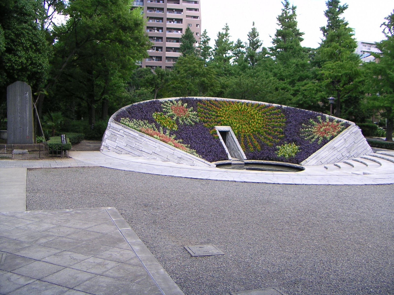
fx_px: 421
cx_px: 197
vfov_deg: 38.7
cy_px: 148
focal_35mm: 37
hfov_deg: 50.1
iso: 64
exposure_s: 1/250
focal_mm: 4.8
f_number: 2.8
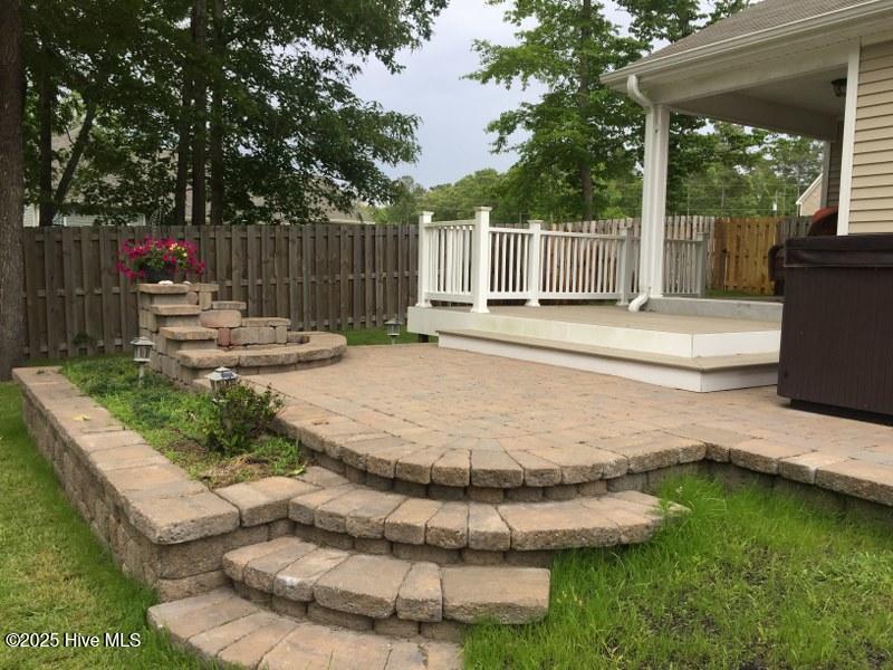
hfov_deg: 61.7
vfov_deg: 48.2
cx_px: 446
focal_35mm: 29
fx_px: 748
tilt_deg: -5.5
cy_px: 335
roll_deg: -1.6
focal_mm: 4.15
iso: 32
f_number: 2.2
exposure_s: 1/732
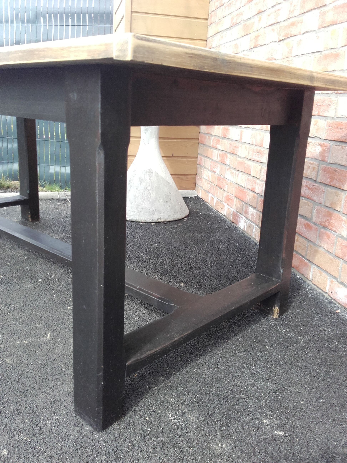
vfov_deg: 58.4
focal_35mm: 31
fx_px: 414
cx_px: 174
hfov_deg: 45.4
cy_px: 232
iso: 50
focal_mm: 3.31
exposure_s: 1/141
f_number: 2.2
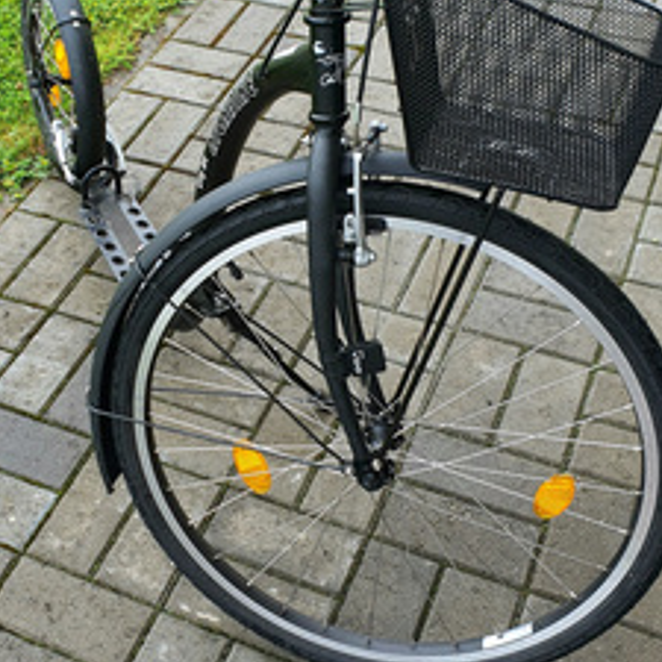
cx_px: 190
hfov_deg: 32.9
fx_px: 1103
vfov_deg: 33.3
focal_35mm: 51
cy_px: 268
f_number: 2.4
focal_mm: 4.3
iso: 50
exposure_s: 1/111
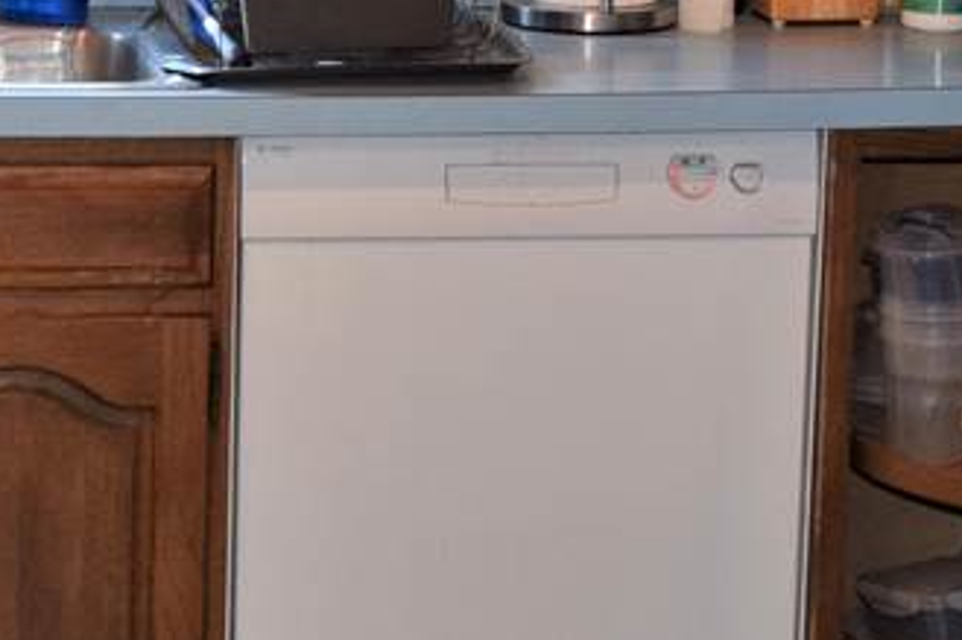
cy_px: 54
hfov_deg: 13.8
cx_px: -79
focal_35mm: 146
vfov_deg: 9.3
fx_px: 3898
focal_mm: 25
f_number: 5.6
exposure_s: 1/125
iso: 800
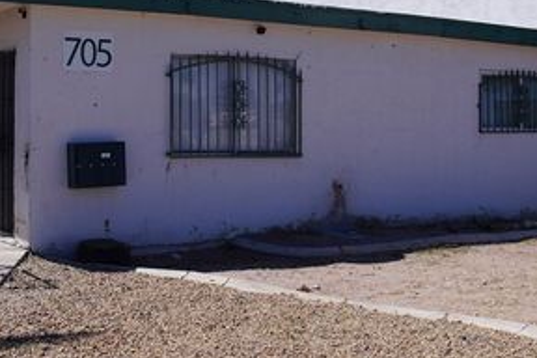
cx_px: 181
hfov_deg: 33.2
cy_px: 120
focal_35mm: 60
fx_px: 893
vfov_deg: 22.6
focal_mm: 23
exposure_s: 1/1000
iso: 100
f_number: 5
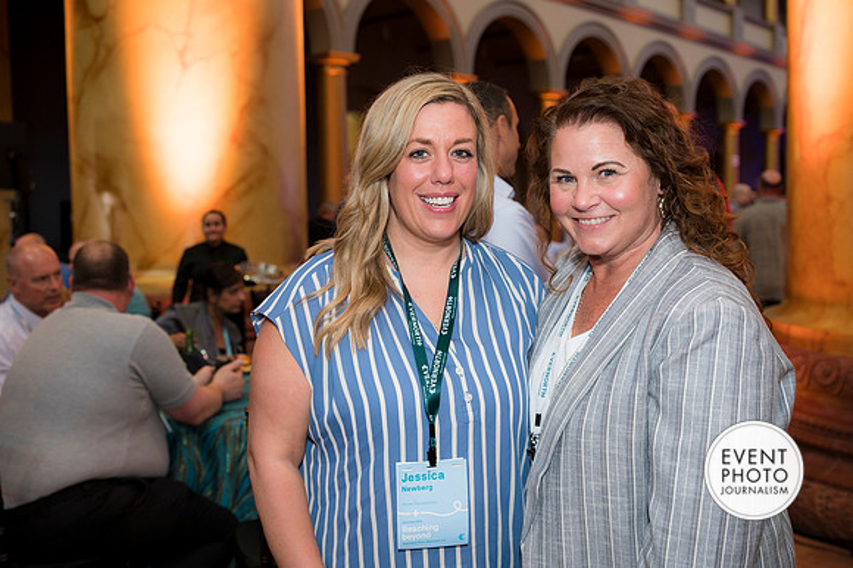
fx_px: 965
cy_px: 284
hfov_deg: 47.7
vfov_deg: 32.8
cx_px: 426
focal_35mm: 41
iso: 800
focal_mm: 38
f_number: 4
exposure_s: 1/100
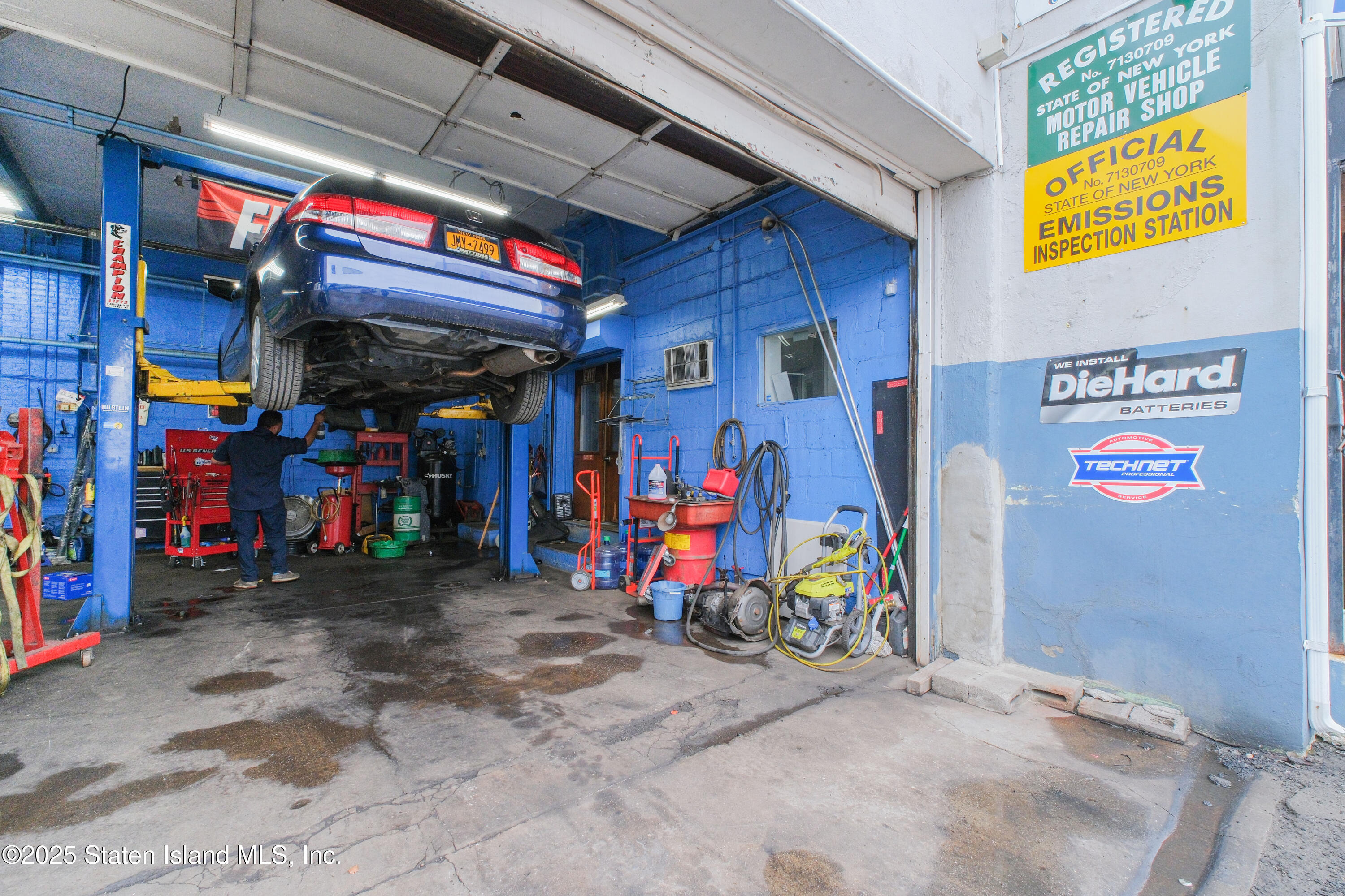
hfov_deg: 100.4
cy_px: 448
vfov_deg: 77.3
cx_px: 672
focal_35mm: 15
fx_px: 560
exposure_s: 1/60
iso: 1000
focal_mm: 10
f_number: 10
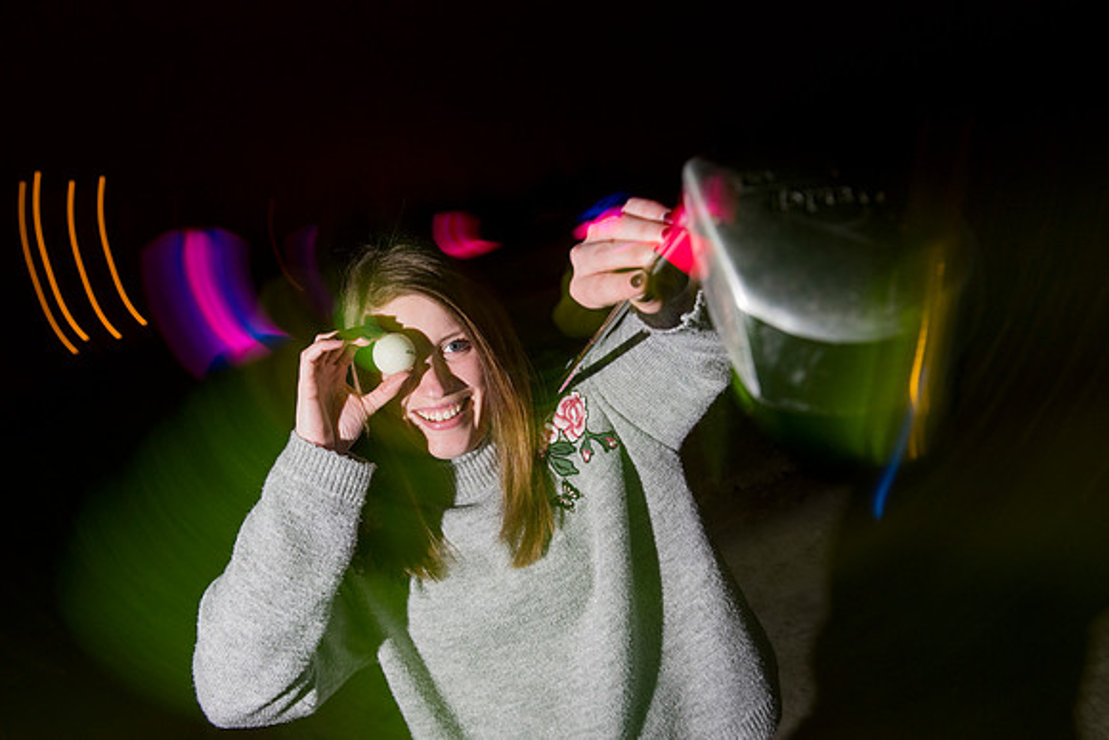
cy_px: 370
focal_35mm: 31
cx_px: 554
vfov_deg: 42.3
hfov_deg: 60.3
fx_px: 955
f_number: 5.6
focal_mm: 31
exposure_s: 1/5
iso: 1000
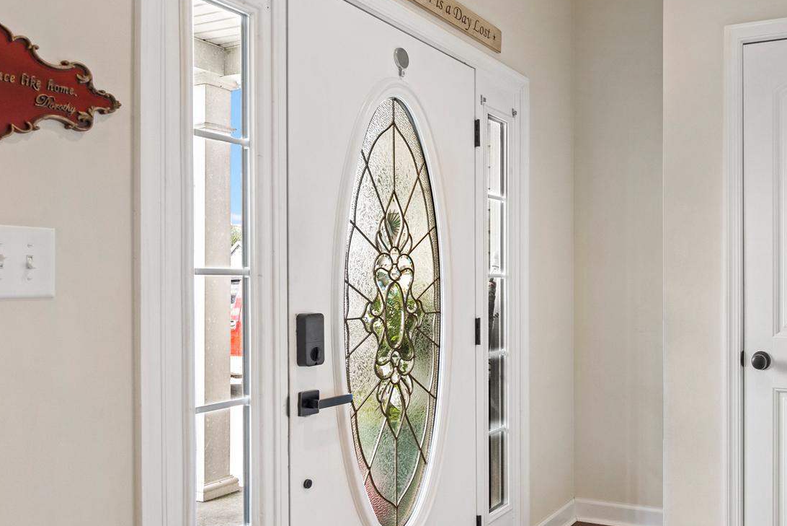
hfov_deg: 58.2
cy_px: 286
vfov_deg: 43.6
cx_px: 605
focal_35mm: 30
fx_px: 656
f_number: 7.1
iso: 1250
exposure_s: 1/8
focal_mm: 16
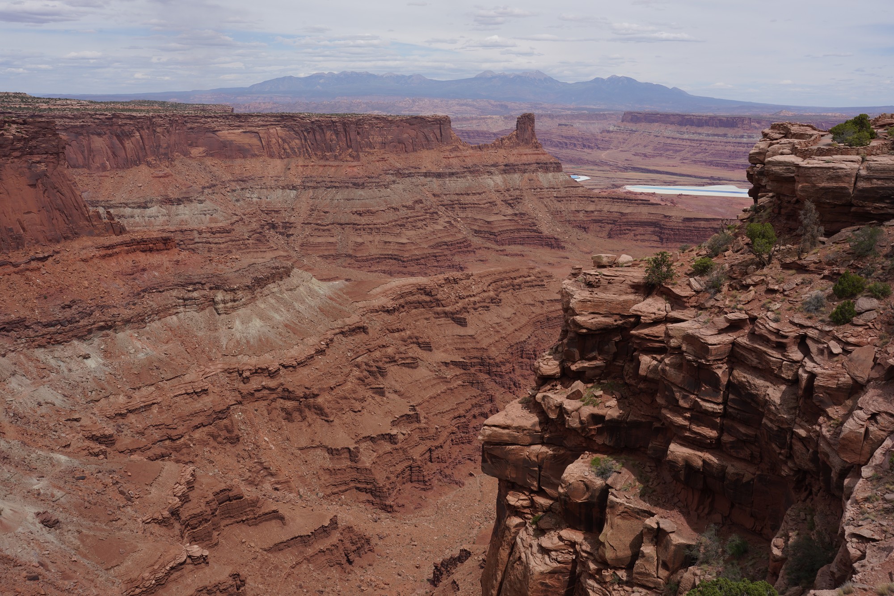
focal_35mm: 29
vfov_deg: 45.0
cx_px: 447
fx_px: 720
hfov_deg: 63.7
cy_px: 298
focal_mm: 29
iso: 100
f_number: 18
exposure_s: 1/100
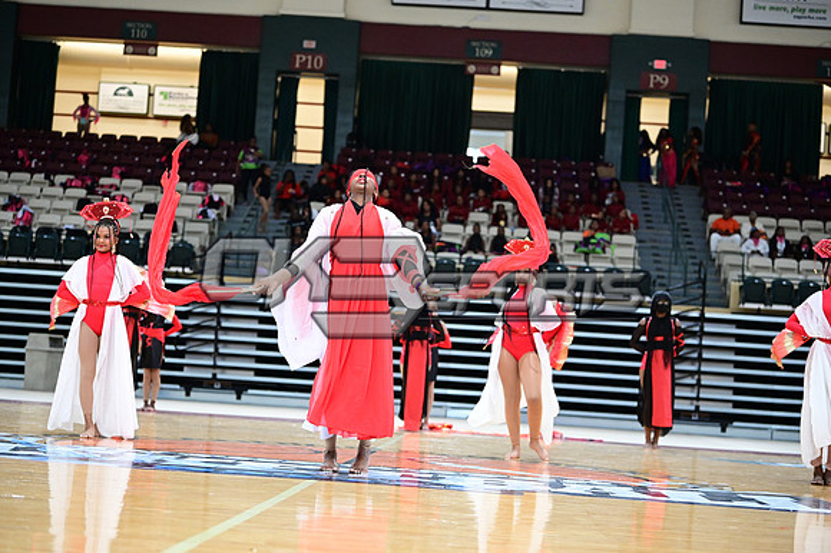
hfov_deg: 28.9
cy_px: 276
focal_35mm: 70
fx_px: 1615
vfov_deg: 19.4
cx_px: 416
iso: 6400
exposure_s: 1/1000
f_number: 3.2
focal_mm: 70
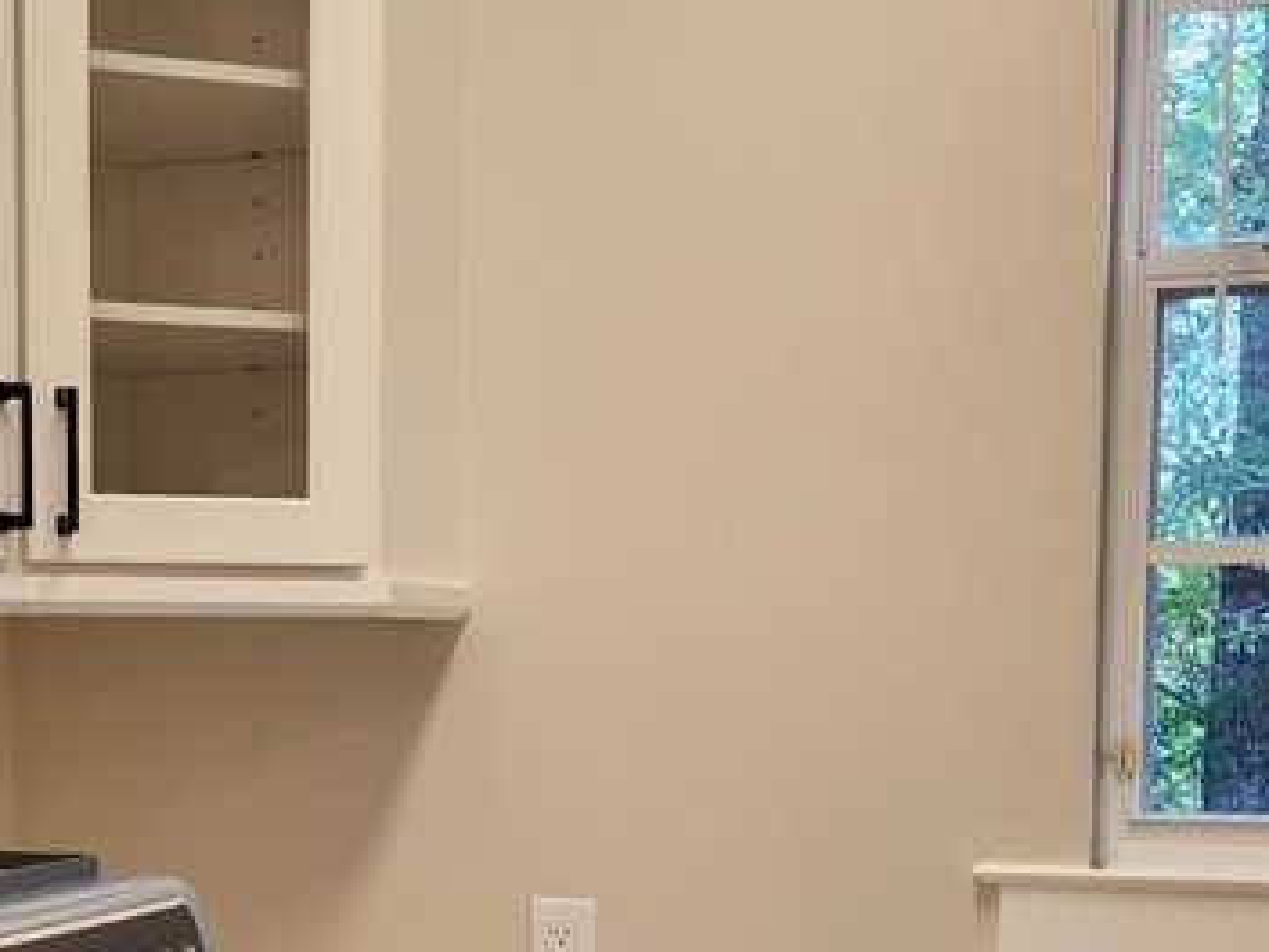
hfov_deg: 28.2
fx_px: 2456
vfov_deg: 21.6
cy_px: 779
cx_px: 195
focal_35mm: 67
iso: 80
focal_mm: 5.4
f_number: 1.8
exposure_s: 1/120
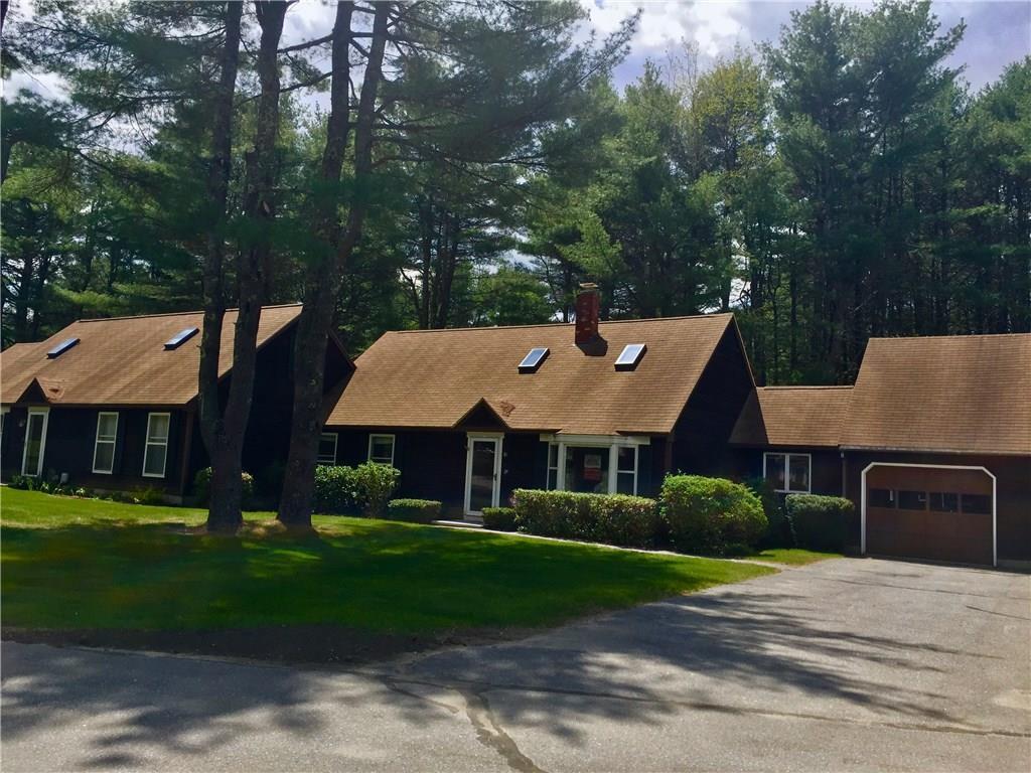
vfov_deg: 48.2
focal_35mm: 29
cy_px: 386
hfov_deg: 61.7
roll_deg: -4.3
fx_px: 864
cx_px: 516
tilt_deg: +6.6
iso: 32
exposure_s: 1/1522
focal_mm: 4.15
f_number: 2.2
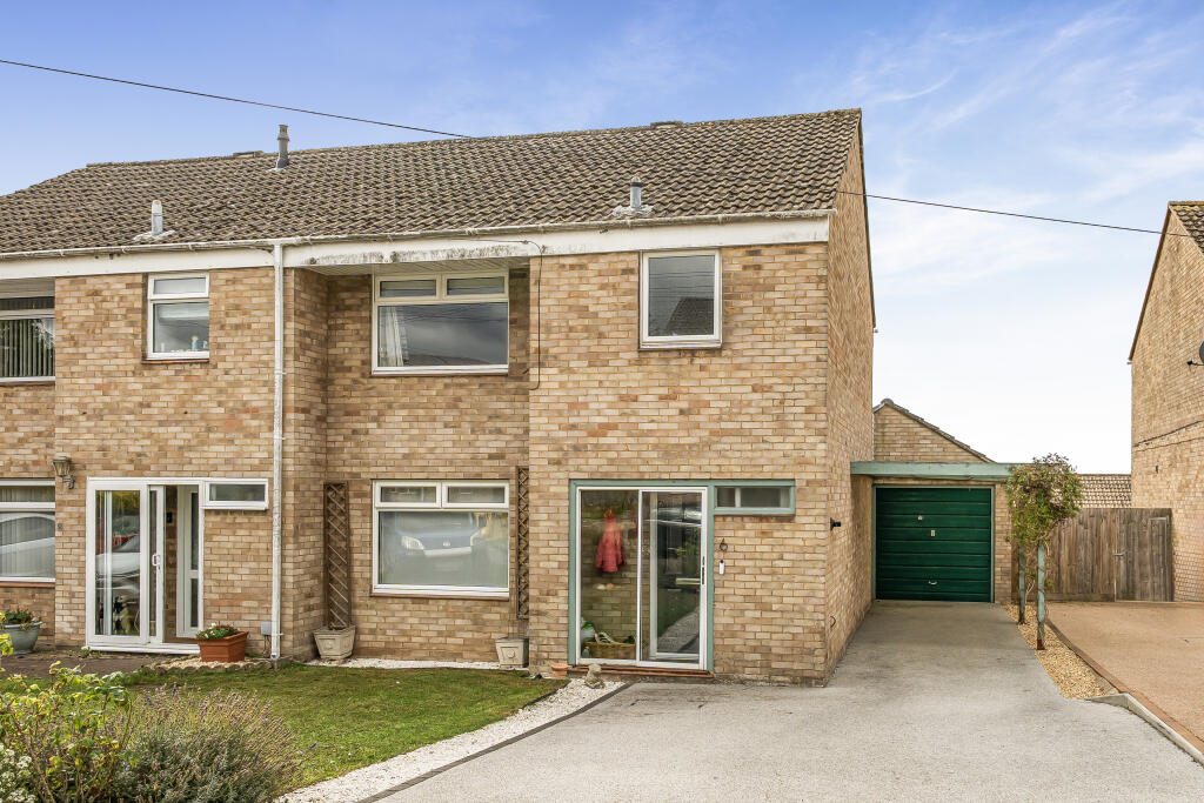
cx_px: 602
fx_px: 1003
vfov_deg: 43.6
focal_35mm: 30
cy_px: 402
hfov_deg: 61.9
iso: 400
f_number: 8
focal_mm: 20
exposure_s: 1/500
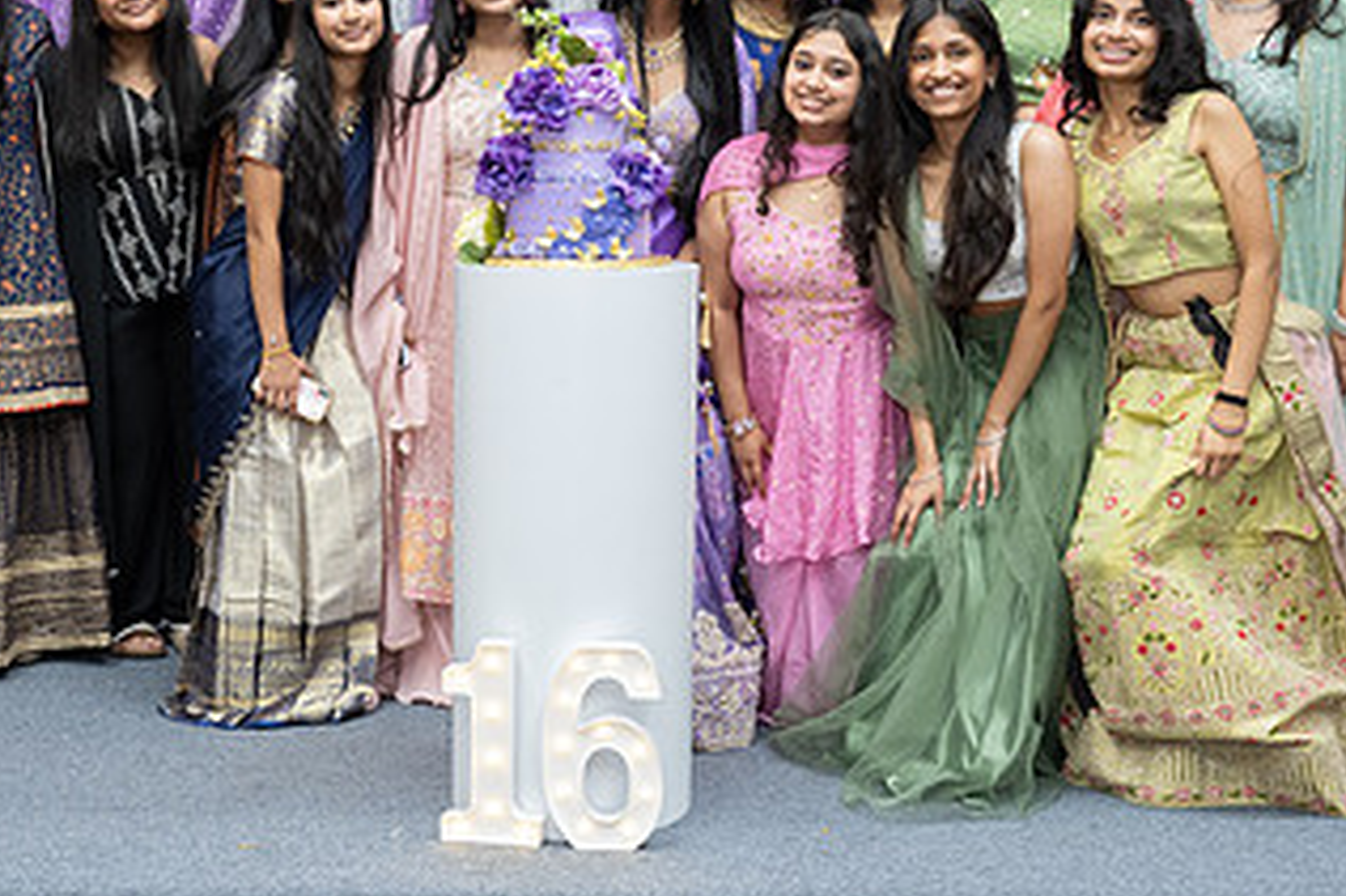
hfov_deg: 36.3
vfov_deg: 24.5
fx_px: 2055
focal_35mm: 55
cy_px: 316
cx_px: 701
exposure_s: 1/160
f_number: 3.5
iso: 800
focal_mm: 29.5
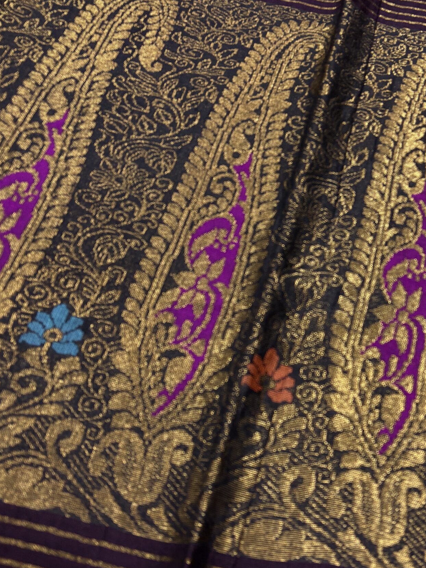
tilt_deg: -60.6
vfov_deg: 46.7
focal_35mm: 40
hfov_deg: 35.4
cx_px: 307
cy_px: 323
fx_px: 656
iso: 80
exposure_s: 1/100
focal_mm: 5.96
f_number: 1.6
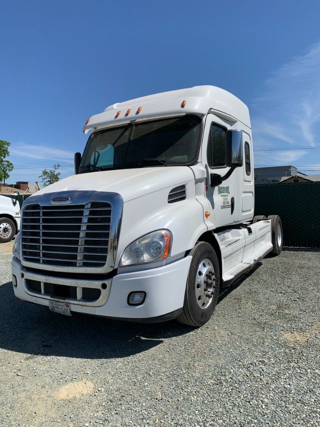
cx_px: 160
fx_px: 321
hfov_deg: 53.0
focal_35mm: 26
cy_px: 214
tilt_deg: +0.0
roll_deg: +2.2
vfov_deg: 67.3
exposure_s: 1/4274
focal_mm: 4.25
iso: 25
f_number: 1.8
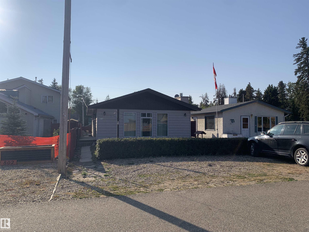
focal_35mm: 26
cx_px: 154
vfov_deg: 53.1
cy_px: 116
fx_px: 232
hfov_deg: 67.3
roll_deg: +0.7
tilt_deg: +0.9
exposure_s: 1/4902
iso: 25
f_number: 1.8
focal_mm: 4.25
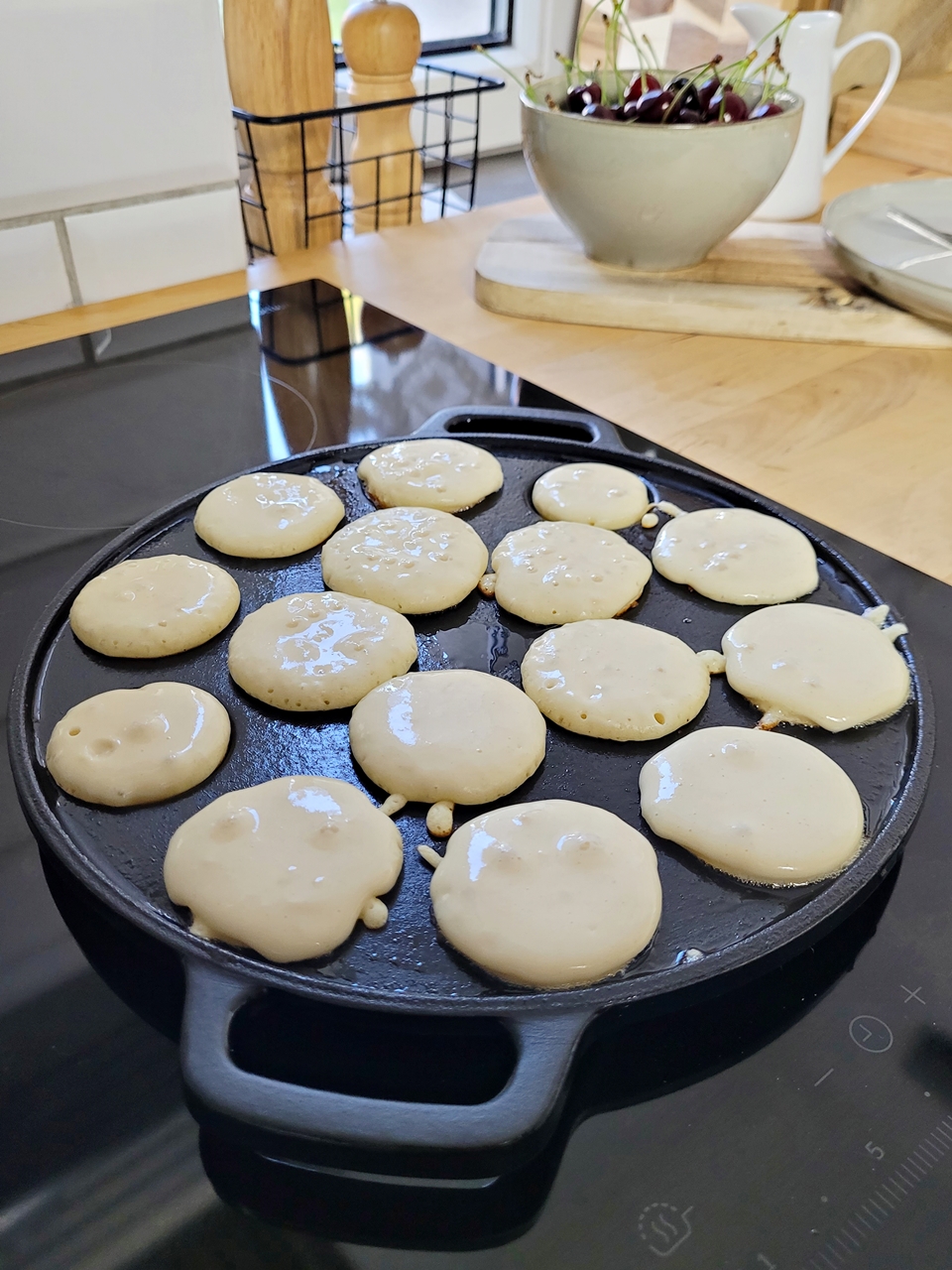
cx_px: 476
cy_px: 635
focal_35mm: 26
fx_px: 953
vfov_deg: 67.3
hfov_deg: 53.1
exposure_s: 1/50
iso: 250
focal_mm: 5.4
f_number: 1.8
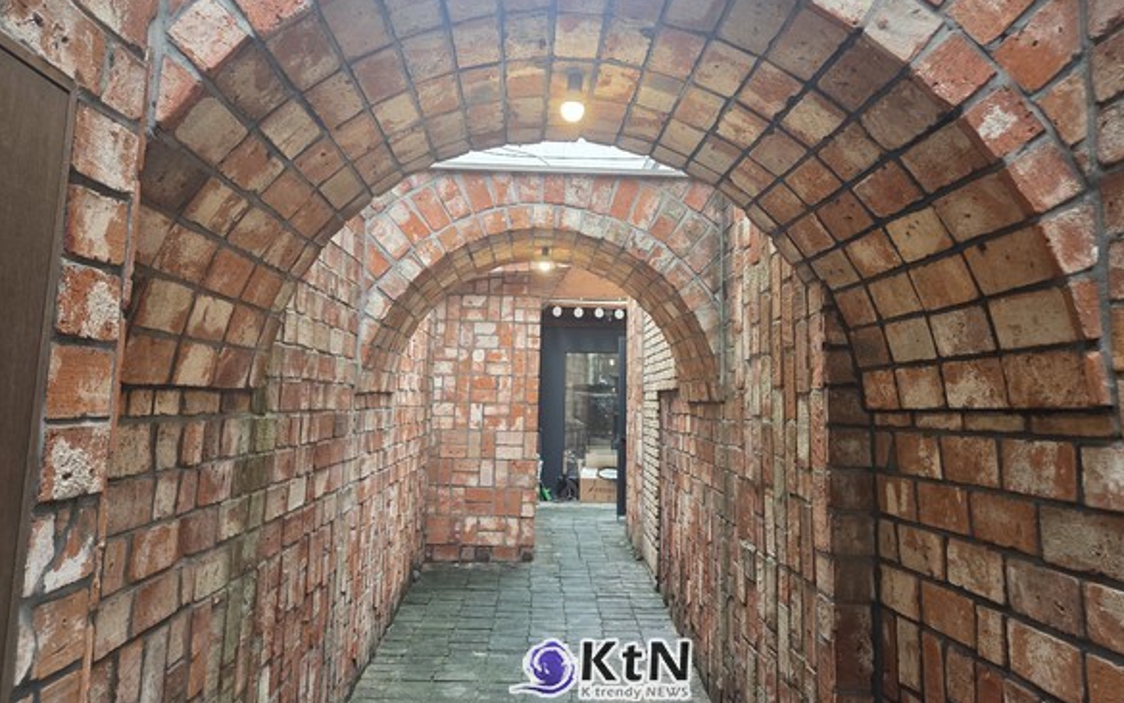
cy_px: 298
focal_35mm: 25
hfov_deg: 72.5
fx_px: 766
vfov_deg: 49.1
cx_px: 573
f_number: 1.8
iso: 200
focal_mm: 5.4
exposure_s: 1/120
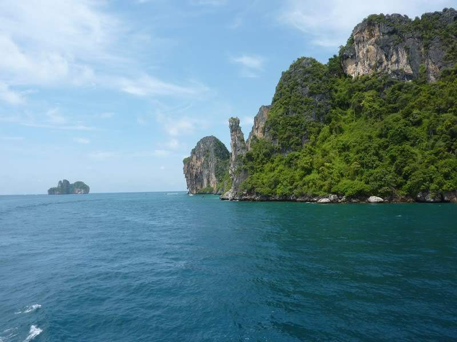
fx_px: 330
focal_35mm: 25
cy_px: 171
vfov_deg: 54.9
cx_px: 228
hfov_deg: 69.4
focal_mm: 4.1
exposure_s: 1/400
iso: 80
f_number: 5
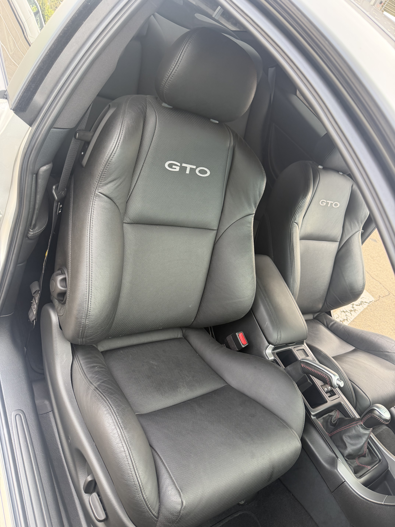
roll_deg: -33.2
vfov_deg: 71.6
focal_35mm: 24
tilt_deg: -35.2
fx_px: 365
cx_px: 198
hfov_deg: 56.8
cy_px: 264
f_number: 1.78
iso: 125
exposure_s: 1/132
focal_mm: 6.76
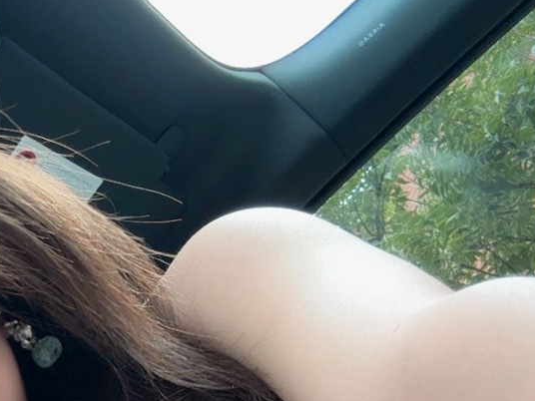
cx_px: -170
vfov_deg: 20.1
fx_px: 1066
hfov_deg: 24.4
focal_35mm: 69
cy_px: 471
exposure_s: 1/61
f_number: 1.9
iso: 80
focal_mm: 2.69
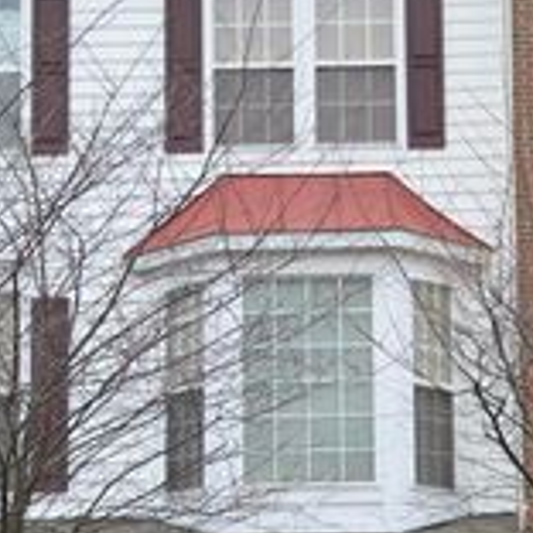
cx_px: 273
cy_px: 429
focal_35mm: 122
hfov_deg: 14.3
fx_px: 2125
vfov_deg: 14.2
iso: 400
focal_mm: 30
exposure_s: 1/100
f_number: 5
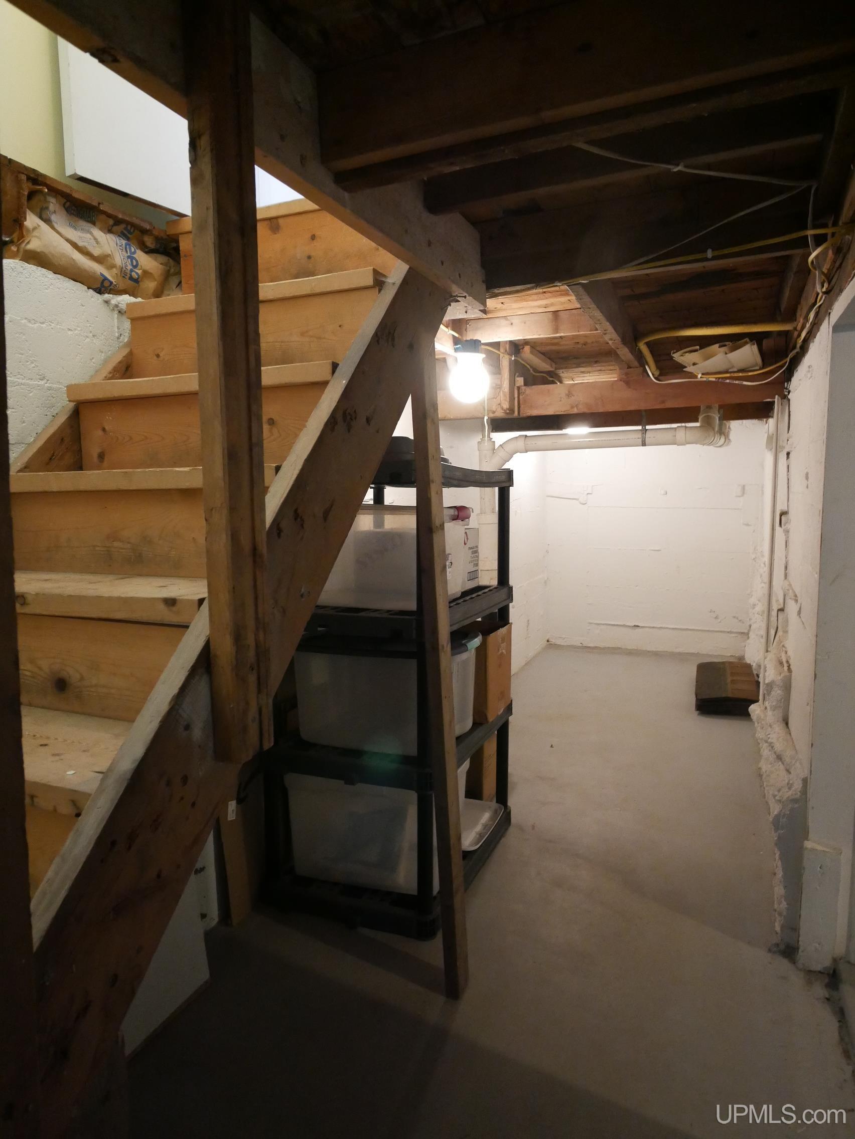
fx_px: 790
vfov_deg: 71.6
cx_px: 428
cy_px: 570
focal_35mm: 24
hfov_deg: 56.8
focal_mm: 12
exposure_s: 1/25
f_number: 4
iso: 3200
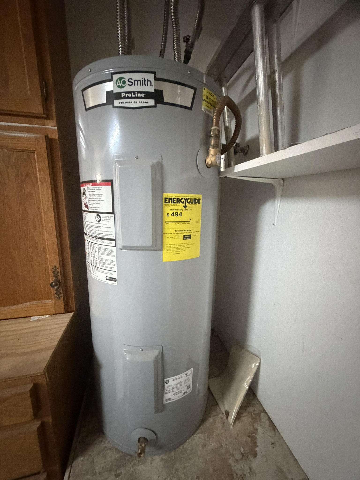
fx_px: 194
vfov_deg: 102.1
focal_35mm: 14
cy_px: 240
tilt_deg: -12.9
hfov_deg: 85.7
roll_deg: -1.4
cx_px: 180
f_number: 2.2
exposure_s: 1/40
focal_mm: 2.22
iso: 1250
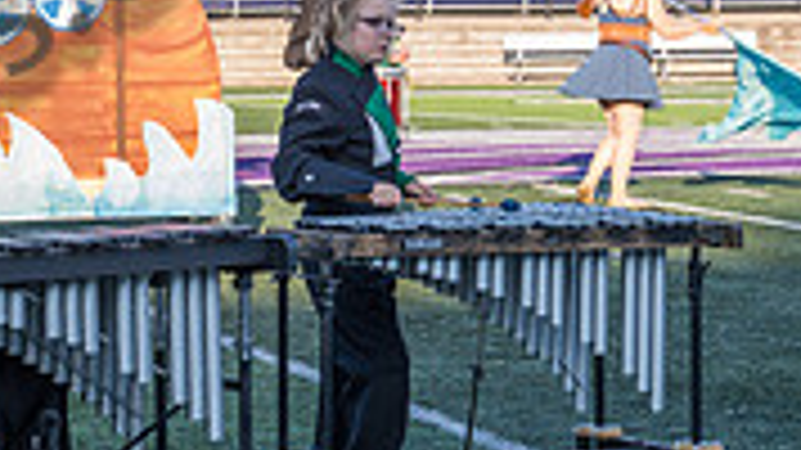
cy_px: 290
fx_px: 3546
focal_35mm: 167
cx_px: -306
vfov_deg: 7.3
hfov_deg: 12.4
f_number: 5.6
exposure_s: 1/500
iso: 500
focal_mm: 49
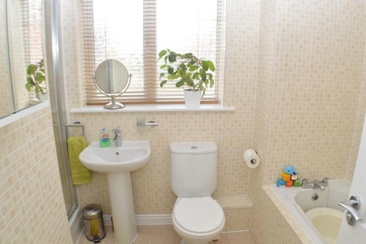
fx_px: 335
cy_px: 122
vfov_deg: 39.9
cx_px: 183
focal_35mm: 33
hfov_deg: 57.3
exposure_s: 1/10
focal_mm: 22
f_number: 8
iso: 200
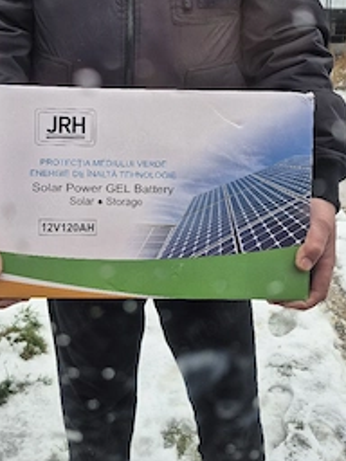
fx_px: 480
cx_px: 126
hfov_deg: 39.4
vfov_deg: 51.1
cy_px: 194
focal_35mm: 36
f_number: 1.8
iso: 80
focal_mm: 5.4
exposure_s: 1/182
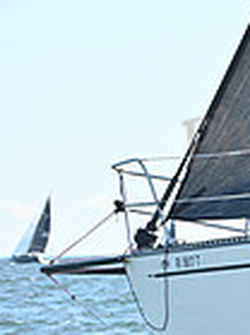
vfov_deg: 6.0
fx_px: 3173
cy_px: 196
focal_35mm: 329
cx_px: 647
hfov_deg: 4.4
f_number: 4.5
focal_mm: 82
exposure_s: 1/1250
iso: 250
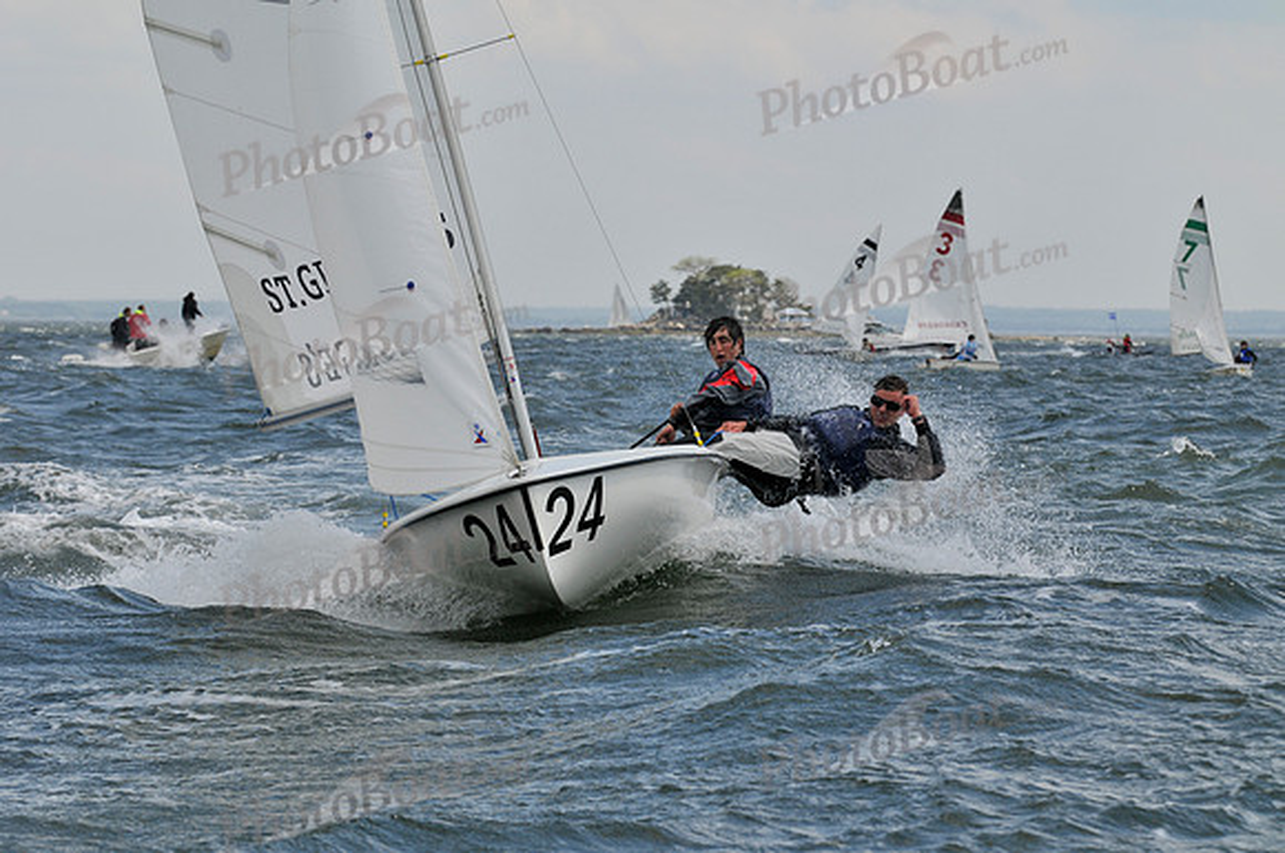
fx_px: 6202
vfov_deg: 7.9
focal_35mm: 174
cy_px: 426
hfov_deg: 11.8
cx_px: 642
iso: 200
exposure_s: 1/800
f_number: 8
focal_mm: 116
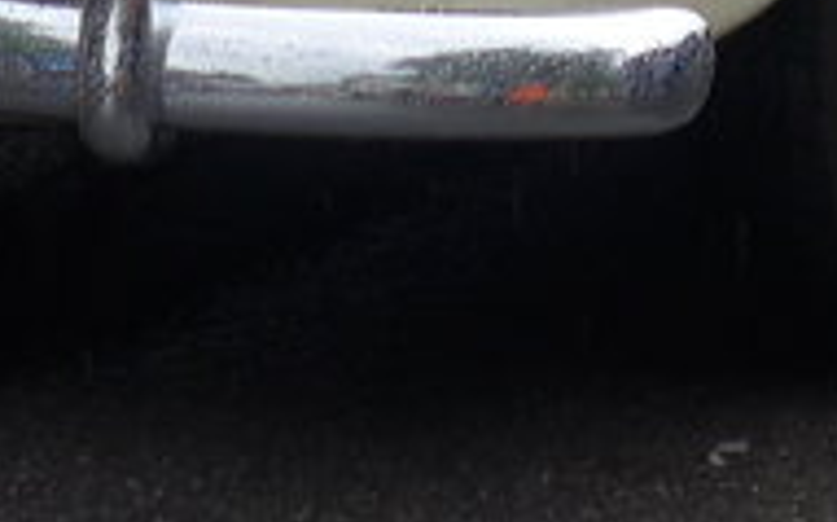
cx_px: 443
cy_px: -939
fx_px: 6222
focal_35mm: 273
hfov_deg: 7.7
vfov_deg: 4.6
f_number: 2.8
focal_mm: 8.4
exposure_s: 1/320
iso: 80
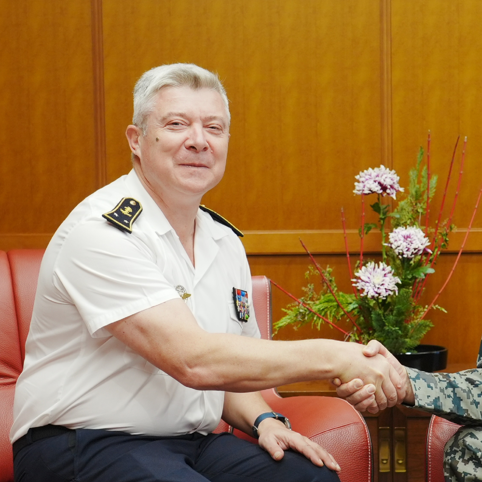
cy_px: 198
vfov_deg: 23.3
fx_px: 1166
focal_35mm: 74
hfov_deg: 22.9
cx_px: 403
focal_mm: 46
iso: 1000
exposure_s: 1/200
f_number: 4.5
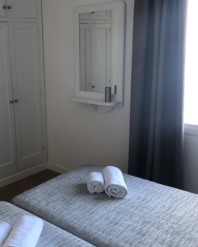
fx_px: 315
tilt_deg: -14.5
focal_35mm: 43
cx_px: 49
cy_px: 129
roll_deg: +1.7
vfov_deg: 42.9
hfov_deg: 34.2
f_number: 1.8
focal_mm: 3.99
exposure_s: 1/33
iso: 40
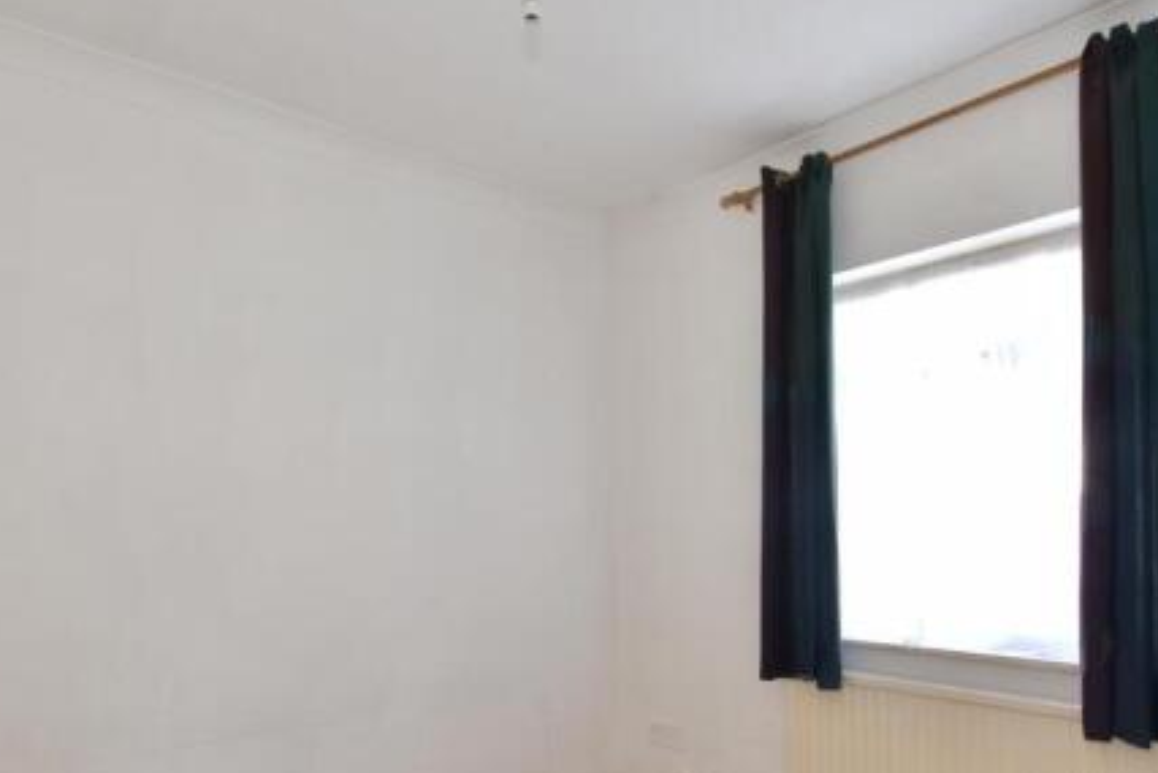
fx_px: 740
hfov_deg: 76.1
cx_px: 584
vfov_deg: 54.0
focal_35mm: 23
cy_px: 517
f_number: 8
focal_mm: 10
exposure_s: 1/1.6
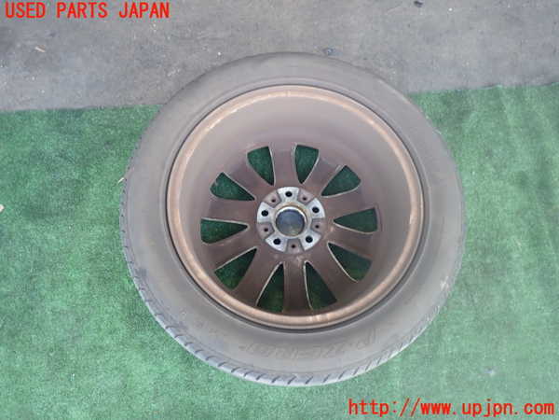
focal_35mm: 30
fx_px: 484
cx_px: 280
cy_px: 210
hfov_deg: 60.0
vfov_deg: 46.8
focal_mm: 5.4
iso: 200
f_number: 2.3
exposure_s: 1/50
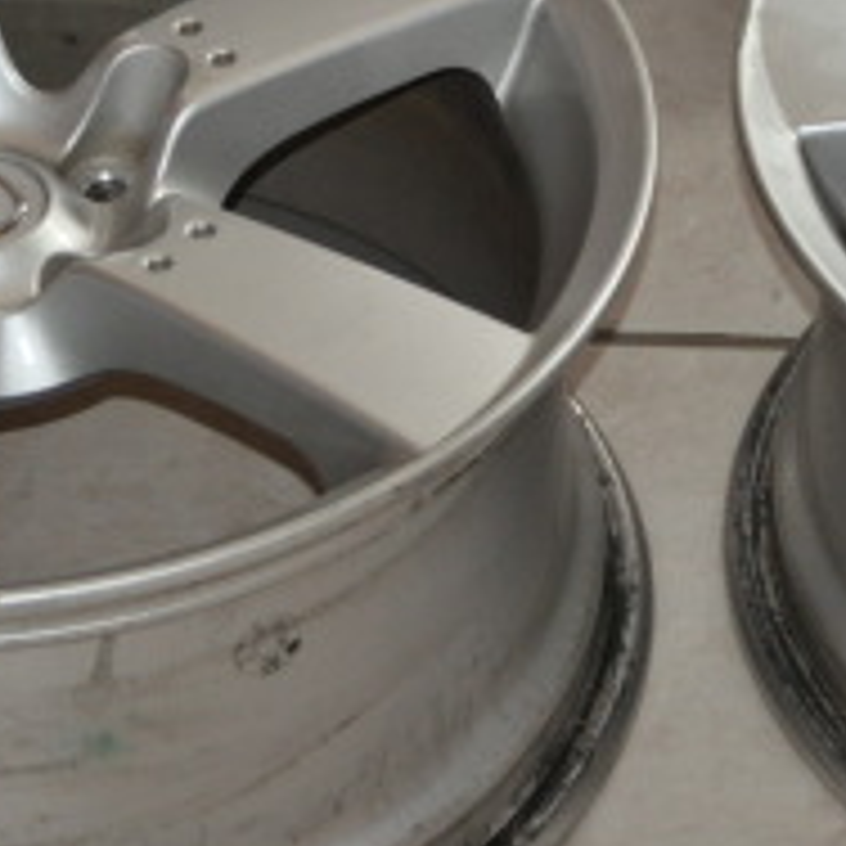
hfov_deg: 9.2
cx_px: 650
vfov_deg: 9.1
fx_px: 5248
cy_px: -106
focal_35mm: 190
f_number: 5
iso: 800
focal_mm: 35
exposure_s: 1/30
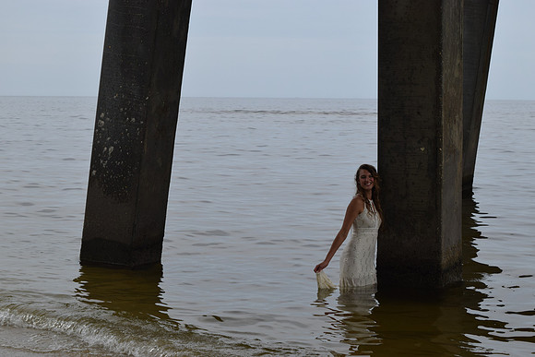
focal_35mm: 78
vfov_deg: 17.5
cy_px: 178
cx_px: 268
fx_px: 1159
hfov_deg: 26.0
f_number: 9
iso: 200
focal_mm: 52
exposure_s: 1/320
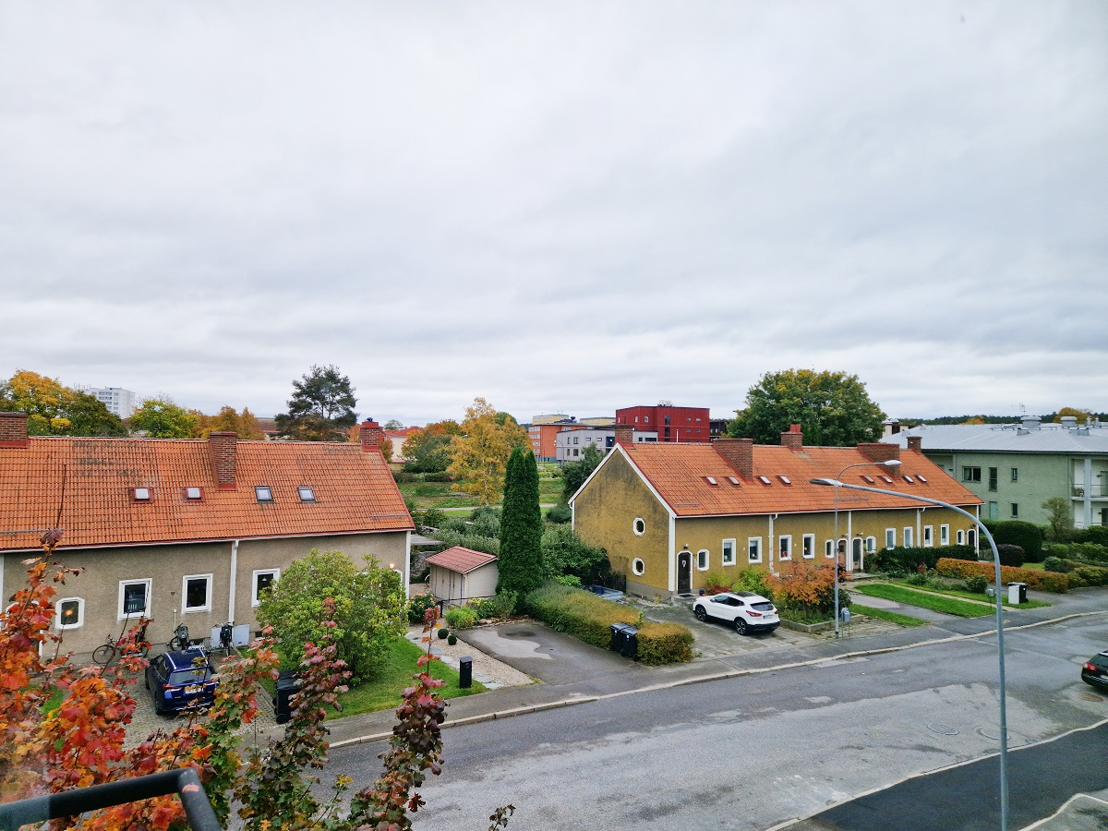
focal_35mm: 23
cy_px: 416
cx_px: 554
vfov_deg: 58.9
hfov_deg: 73.9
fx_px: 736
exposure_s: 1/370
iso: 50
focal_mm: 5.4
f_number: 1.8
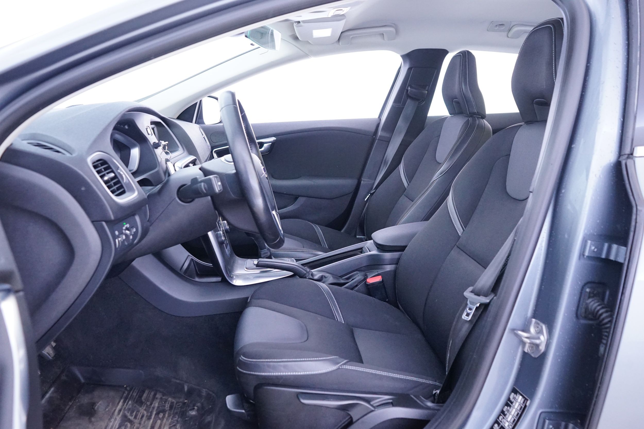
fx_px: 501
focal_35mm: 28
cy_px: 214
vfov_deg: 46.4
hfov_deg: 65.5
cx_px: 322
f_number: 5.6
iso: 3200
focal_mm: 28
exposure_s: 1/8
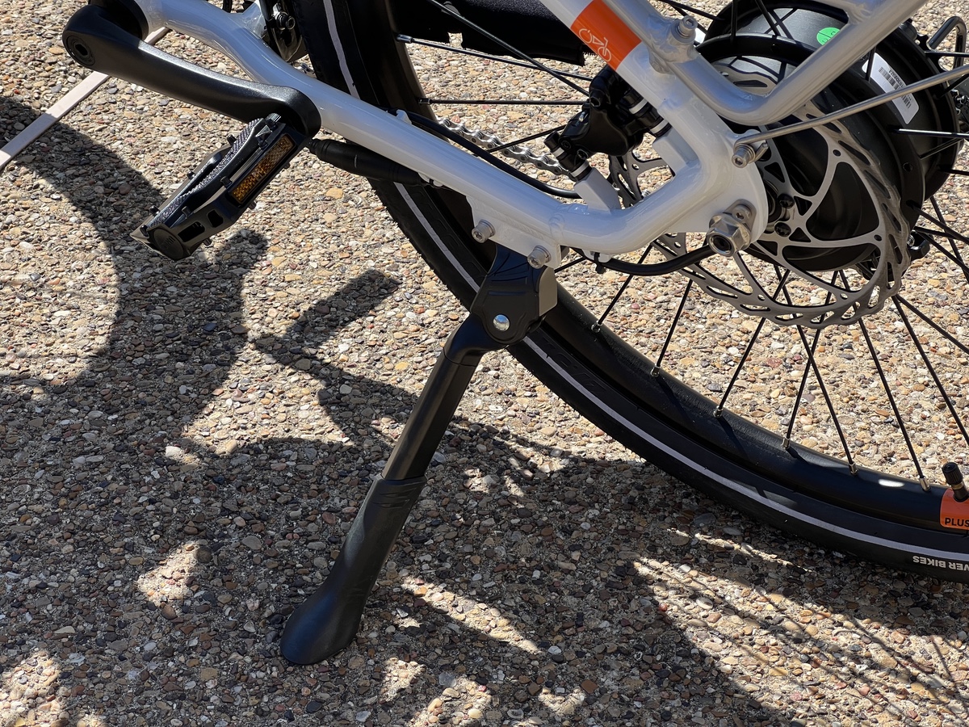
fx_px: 2155
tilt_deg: -38.9
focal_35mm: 77
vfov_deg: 19.1
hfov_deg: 25.3
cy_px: 364
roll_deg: +2.2
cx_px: 484
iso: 32
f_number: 2.8
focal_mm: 9
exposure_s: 1/350
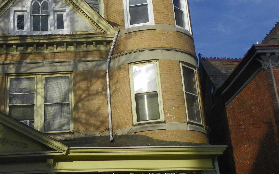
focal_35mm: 61
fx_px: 464
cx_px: 126
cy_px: 39
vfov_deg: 21.1
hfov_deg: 33.5
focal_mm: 7.3
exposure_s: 1/250
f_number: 6.3
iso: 64
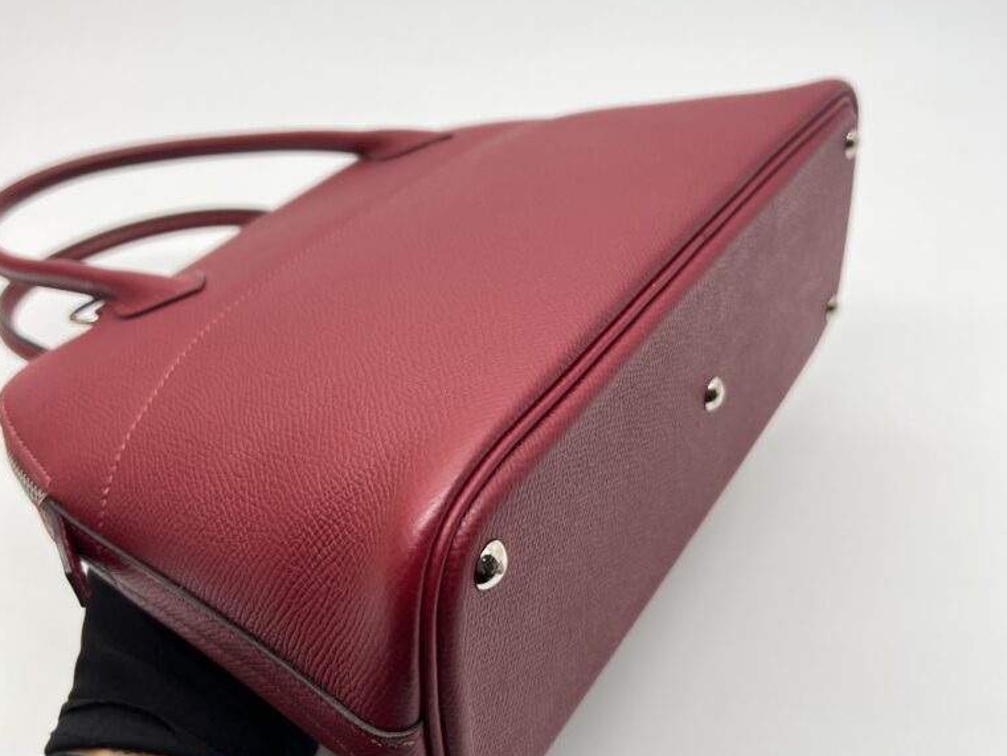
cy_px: 323
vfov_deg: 40.6
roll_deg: -0.1
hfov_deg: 52.6
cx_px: 503
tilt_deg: -37.6
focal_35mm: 35
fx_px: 1018
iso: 32
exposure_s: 1/127
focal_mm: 5.7
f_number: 1.5
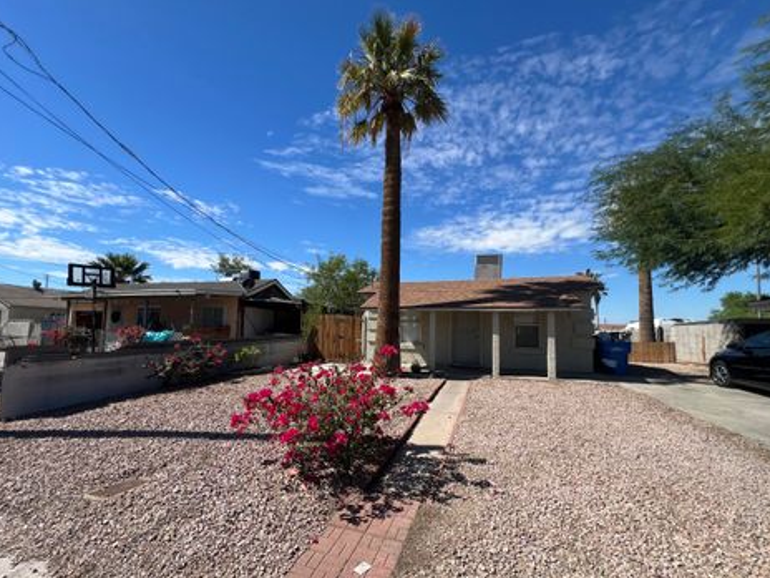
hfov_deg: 102.0
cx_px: 377
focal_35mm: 14
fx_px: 311
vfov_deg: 85.6
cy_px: 306
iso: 32
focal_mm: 1.57
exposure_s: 1/1754
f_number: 1.8
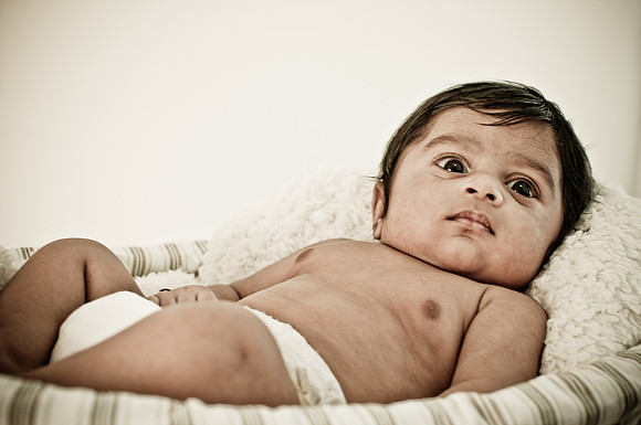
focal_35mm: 52
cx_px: 320
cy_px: 212
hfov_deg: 37.9
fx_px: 933
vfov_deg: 25.7
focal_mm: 35
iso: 100
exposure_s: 1/30
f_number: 4
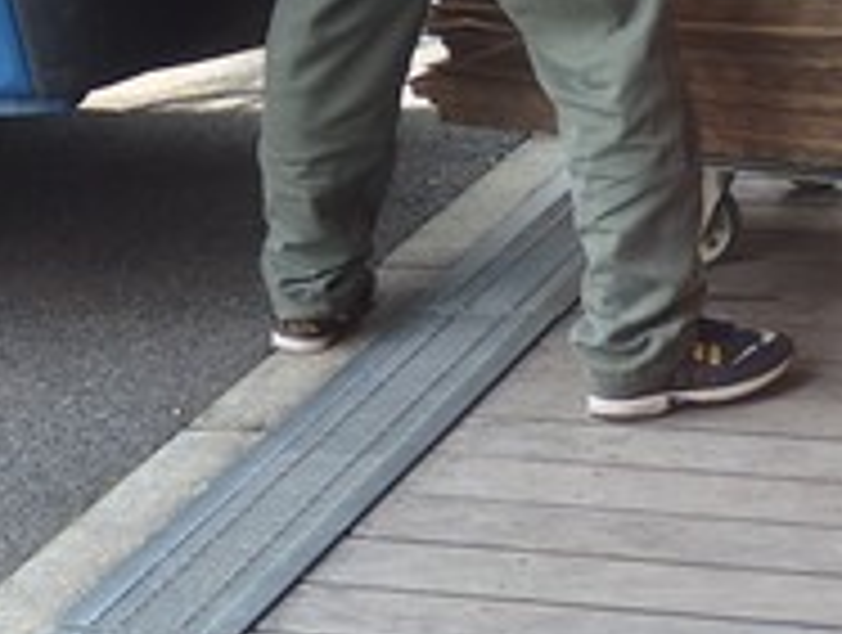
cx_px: 763
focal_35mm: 145
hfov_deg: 13.5
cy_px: 144
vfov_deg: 10.2
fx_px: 3534
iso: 100
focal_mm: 10
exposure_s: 1/160
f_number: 2.5
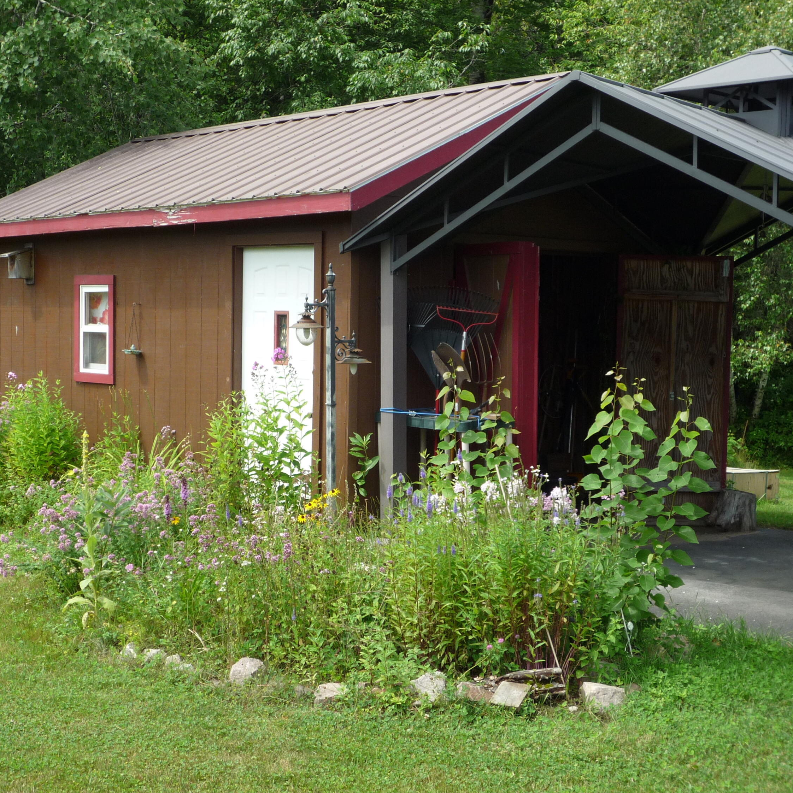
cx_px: 360
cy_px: 397
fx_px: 1348
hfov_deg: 32.8
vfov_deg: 32.8
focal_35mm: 52
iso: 100
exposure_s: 1/250
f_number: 4.3
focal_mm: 7.8
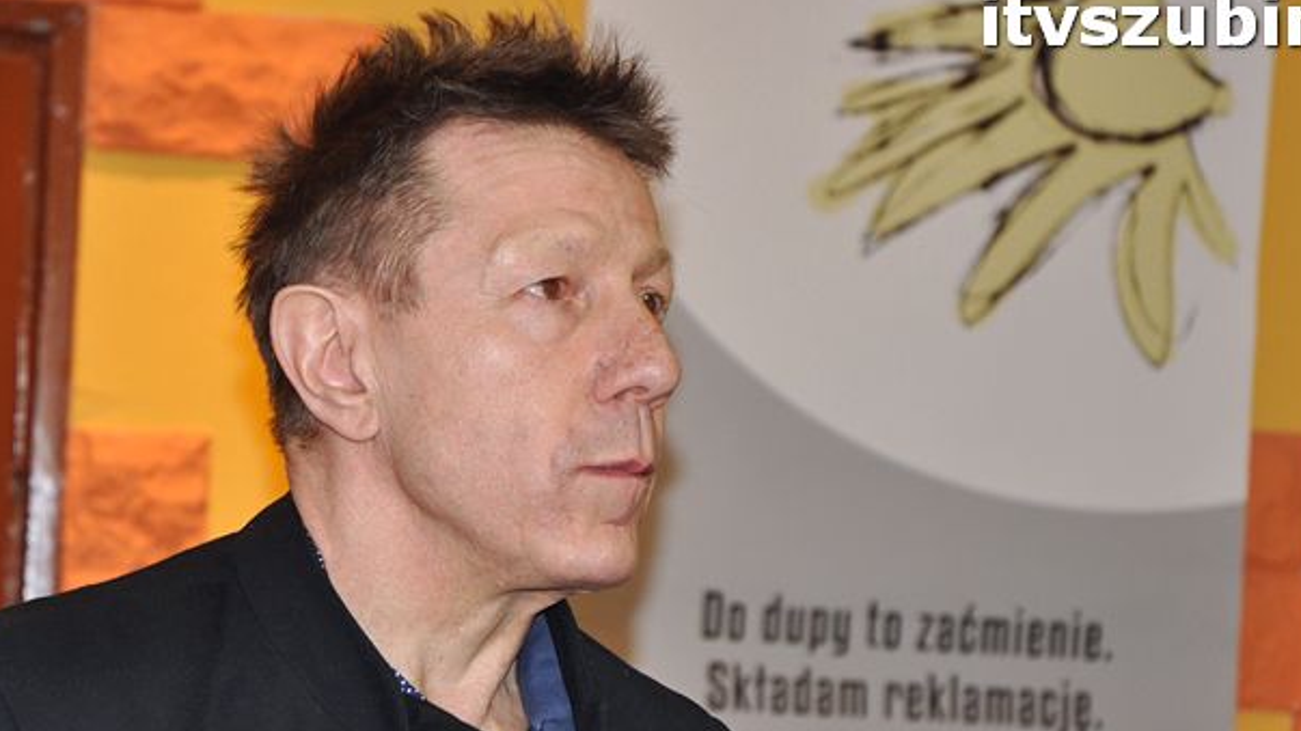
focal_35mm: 155
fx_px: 5346
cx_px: 550
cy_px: 564
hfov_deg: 13.9
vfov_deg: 7.8
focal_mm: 70
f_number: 4.5
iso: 640
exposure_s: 1/60
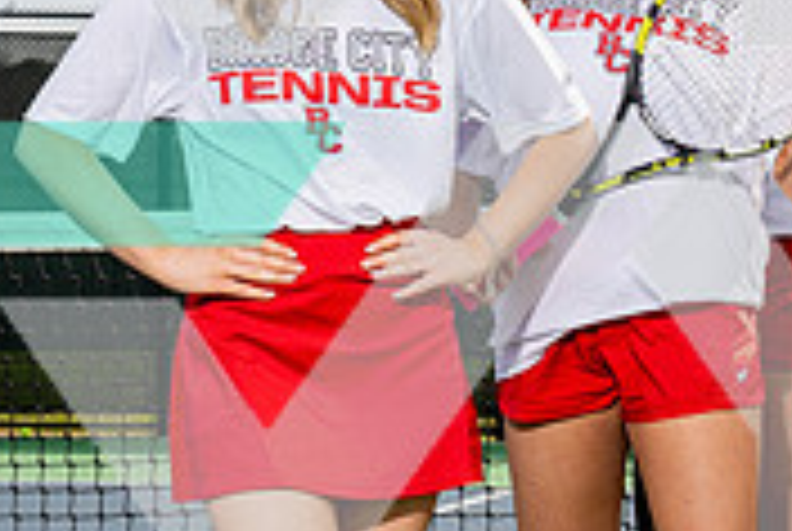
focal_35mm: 149
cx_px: 1022
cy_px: 362
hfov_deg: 13.3
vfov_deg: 9.2
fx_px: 3283
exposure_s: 1/250
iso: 100
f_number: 8
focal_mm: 43
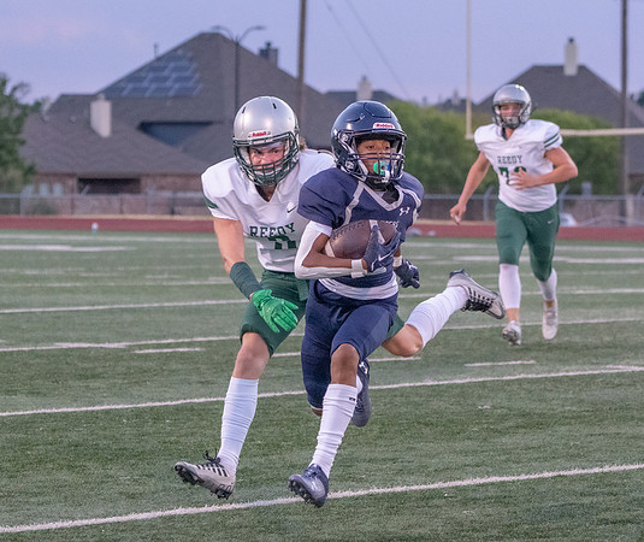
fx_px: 4039
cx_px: 315
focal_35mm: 208
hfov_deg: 9.1
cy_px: 284
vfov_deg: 7.7
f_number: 4.5
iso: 6400
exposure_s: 1/1000
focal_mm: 107
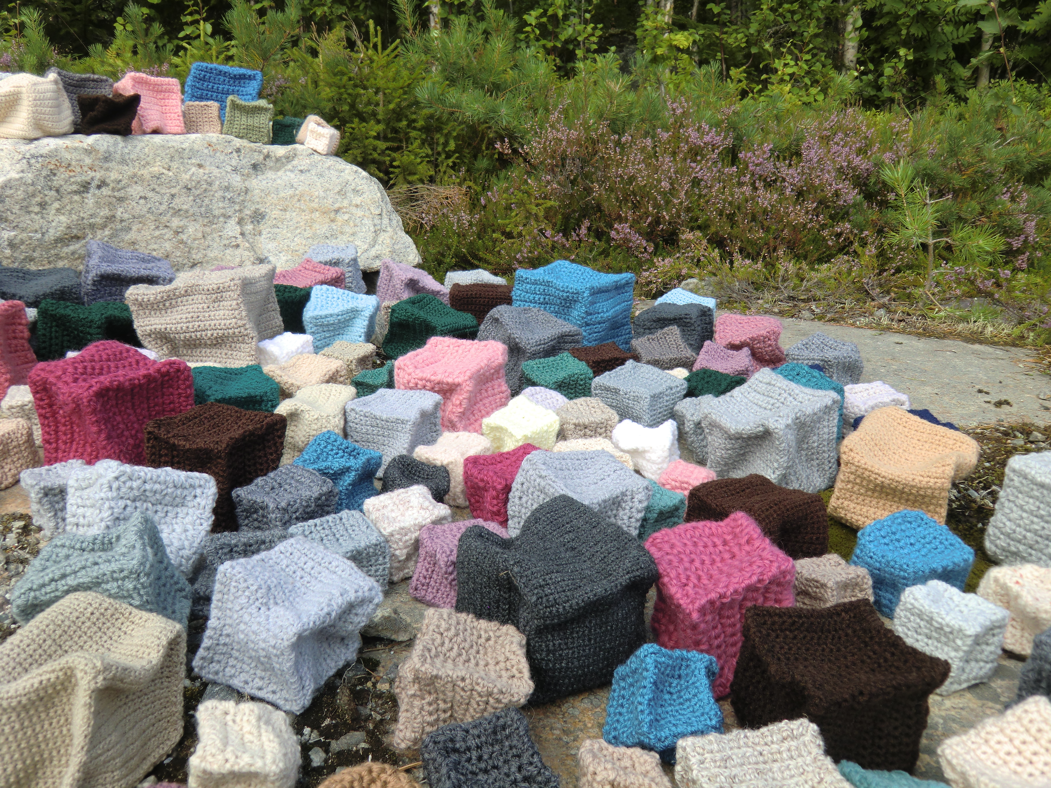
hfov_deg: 61.7
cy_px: 394
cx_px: 526
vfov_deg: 48.2
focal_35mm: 29
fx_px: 880
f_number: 3.5
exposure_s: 1/250
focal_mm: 5.2
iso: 64
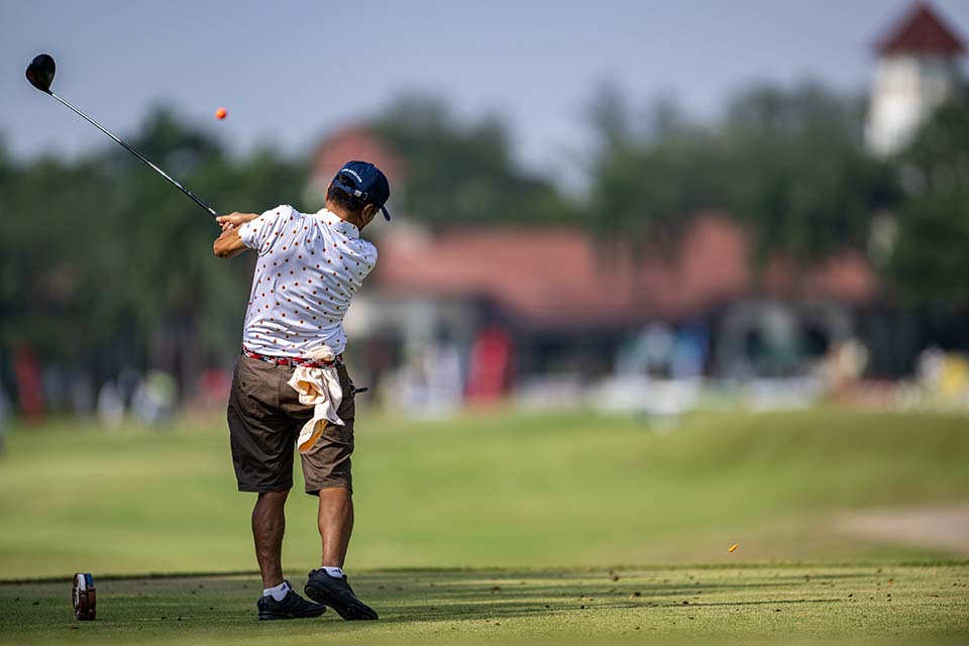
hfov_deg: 5.2
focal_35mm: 400
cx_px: 484
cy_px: 323
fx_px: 10766
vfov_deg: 3.4
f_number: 2.8
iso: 360
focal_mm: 400
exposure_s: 1/4000
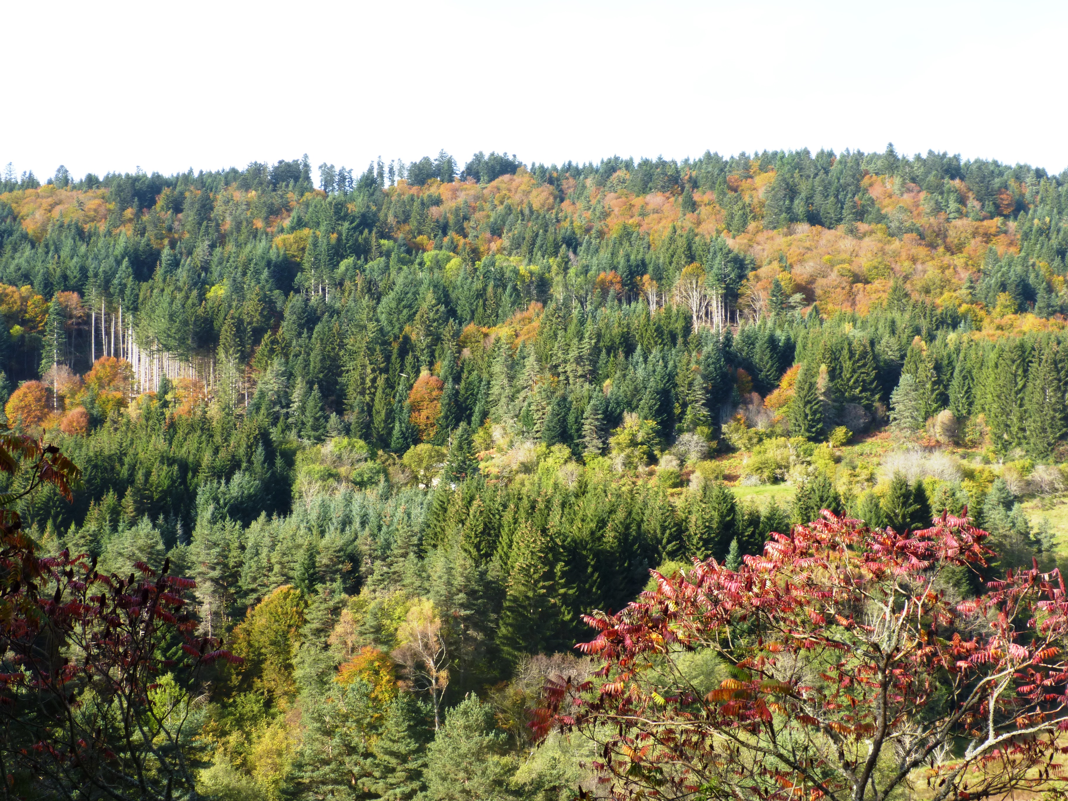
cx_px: 534
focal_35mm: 52
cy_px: 400
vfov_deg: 28.0
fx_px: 1604
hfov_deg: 36.8
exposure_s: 1/60
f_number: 7.1
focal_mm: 9.2
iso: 100
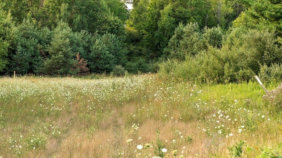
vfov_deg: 11.7
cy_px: 6
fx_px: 770
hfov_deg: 20.6
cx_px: 85
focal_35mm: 103
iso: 250
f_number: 5
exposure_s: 1/125
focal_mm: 41.8
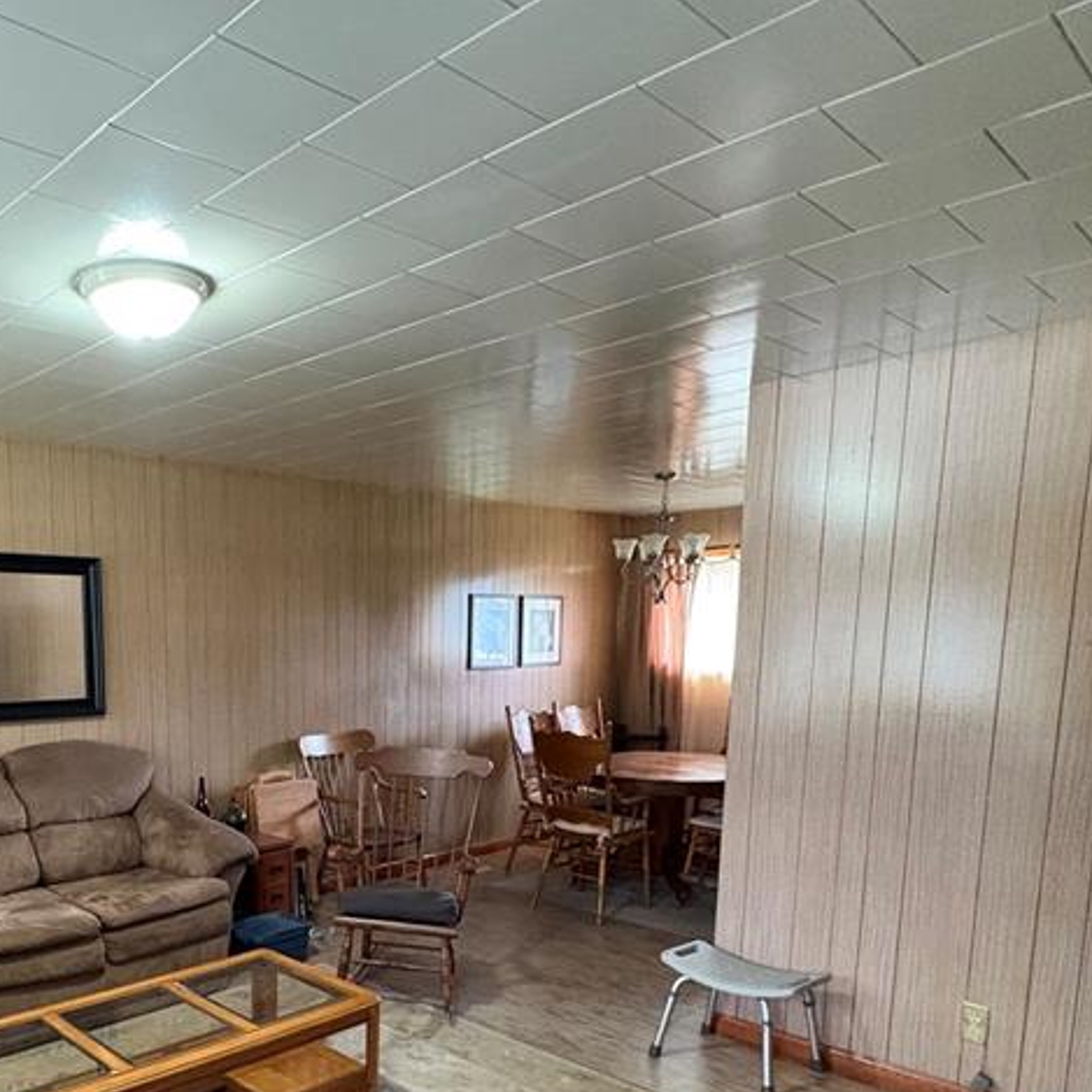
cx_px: 244
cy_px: 780
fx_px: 964
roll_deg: +0.3
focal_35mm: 27
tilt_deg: -7.1
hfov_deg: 55.6
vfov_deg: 56.9
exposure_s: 1/60
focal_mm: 2.22
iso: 640
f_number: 2.2
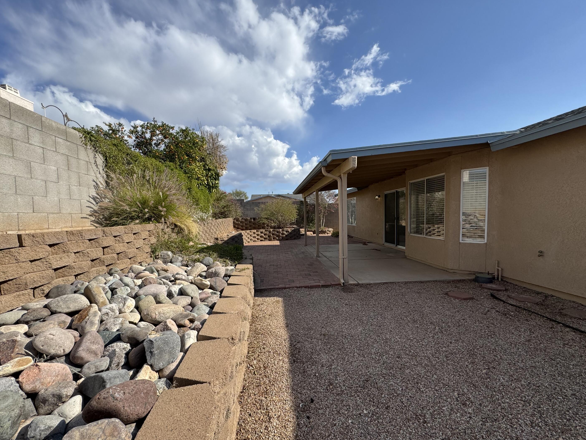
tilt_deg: -4.2
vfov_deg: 81.7
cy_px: 232
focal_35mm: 15
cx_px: 283
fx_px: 254
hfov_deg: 98.1
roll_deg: +1.1
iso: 40
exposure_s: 1/1880
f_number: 2.2
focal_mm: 2.22
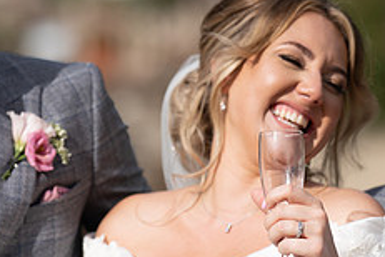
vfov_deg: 3.6
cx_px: 128
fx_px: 4074
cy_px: 129
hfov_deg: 5.4
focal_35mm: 381
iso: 125
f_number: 2.2
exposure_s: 1/8000
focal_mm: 135
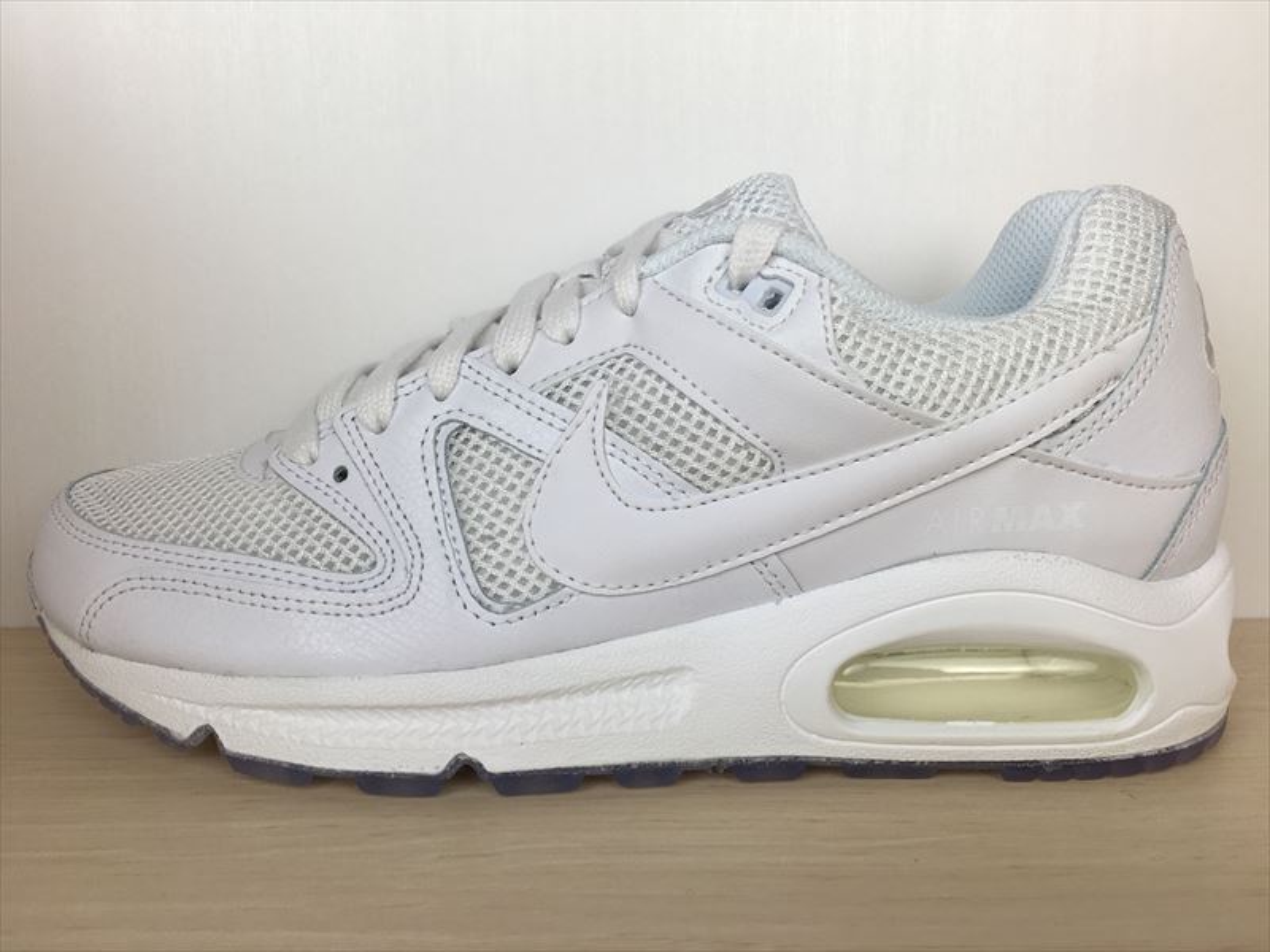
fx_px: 1064
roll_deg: +0.2
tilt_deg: -10.2
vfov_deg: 48.2
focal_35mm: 29
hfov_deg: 61.7
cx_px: 635
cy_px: 476
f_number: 2.2
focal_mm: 4.15
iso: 25
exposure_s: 1/176
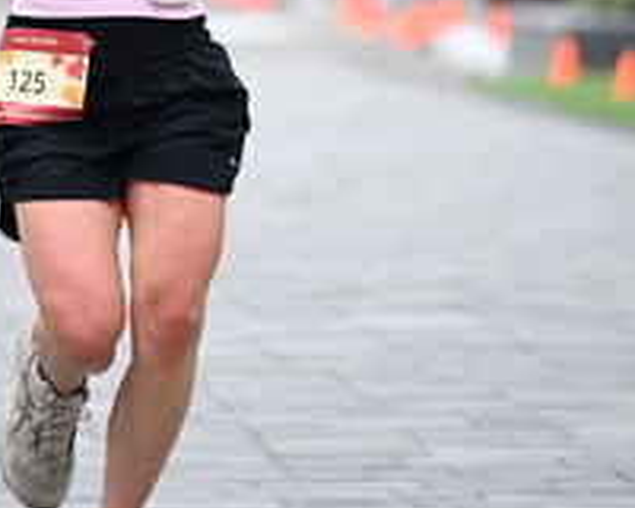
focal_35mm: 516
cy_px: -244
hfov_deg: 3.7
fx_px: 9697
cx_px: 132
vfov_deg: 3.0
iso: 640
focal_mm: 200
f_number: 2.8
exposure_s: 1/2000
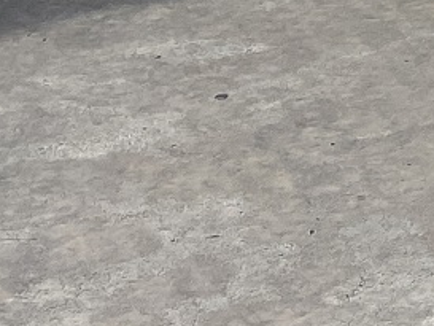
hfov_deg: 9.6
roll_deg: +0.7
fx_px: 2295
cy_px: -472
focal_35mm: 183
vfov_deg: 7.5
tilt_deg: -6.1
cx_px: 1016
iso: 32
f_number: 1.8
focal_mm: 4.25
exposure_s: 1/6757
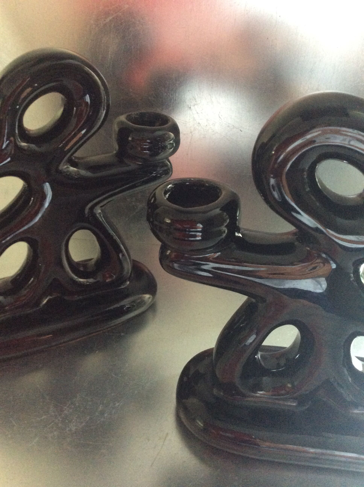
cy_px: 244
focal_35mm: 32
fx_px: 450
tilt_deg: -33.9
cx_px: 182
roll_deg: -1.5
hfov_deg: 44.1
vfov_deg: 56.9
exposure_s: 1/17
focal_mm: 3.3
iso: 320
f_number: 2.4
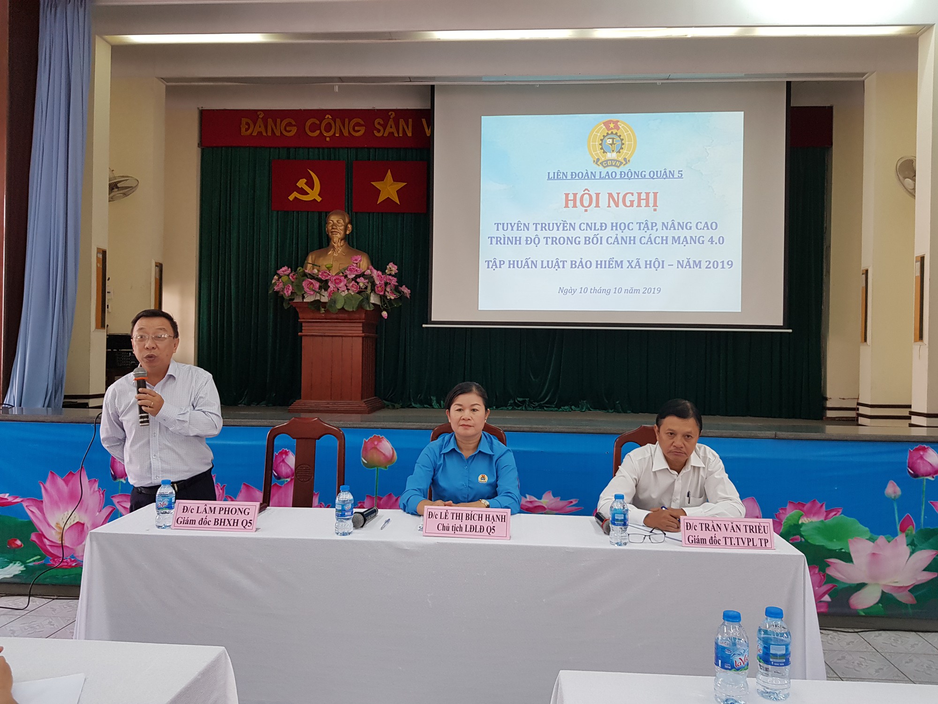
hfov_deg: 67.3
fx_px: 705
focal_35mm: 26
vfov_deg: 53.1
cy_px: 352
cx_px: 469
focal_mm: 4.3
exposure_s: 1/50
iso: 125
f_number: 1.7
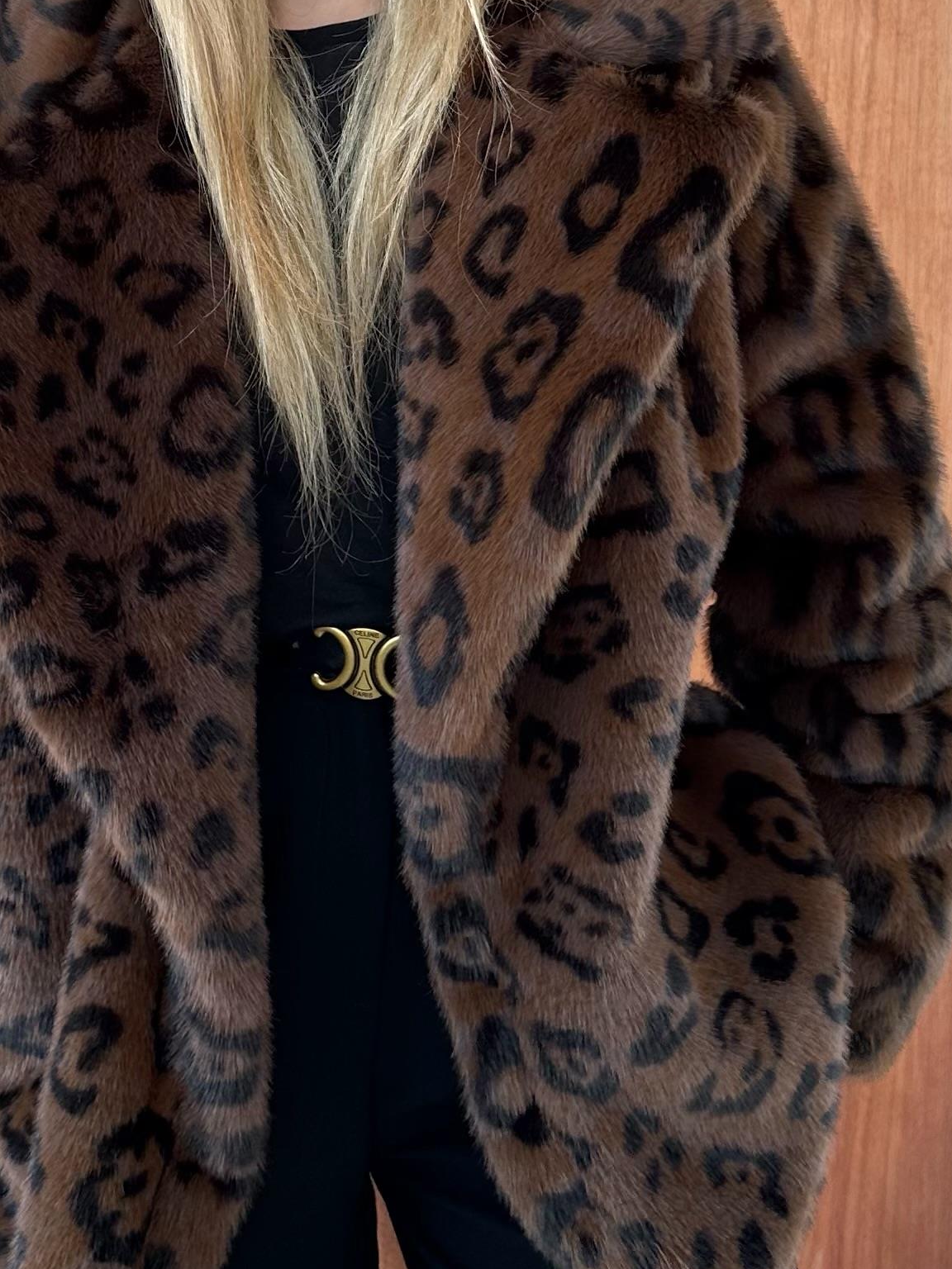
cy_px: 207
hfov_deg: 23.2
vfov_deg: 29.8
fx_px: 2310
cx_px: 363
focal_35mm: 63
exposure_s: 1/229
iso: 64
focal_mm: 6.86
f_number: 1.78
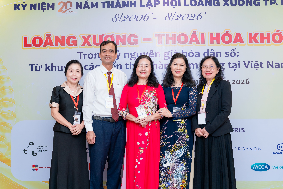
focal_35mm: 47
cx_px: 142
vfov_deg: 28.5
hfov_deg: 41.8
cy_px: 94
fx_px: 371
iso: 1000
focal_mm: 47.2
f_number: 4
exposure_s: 1/160
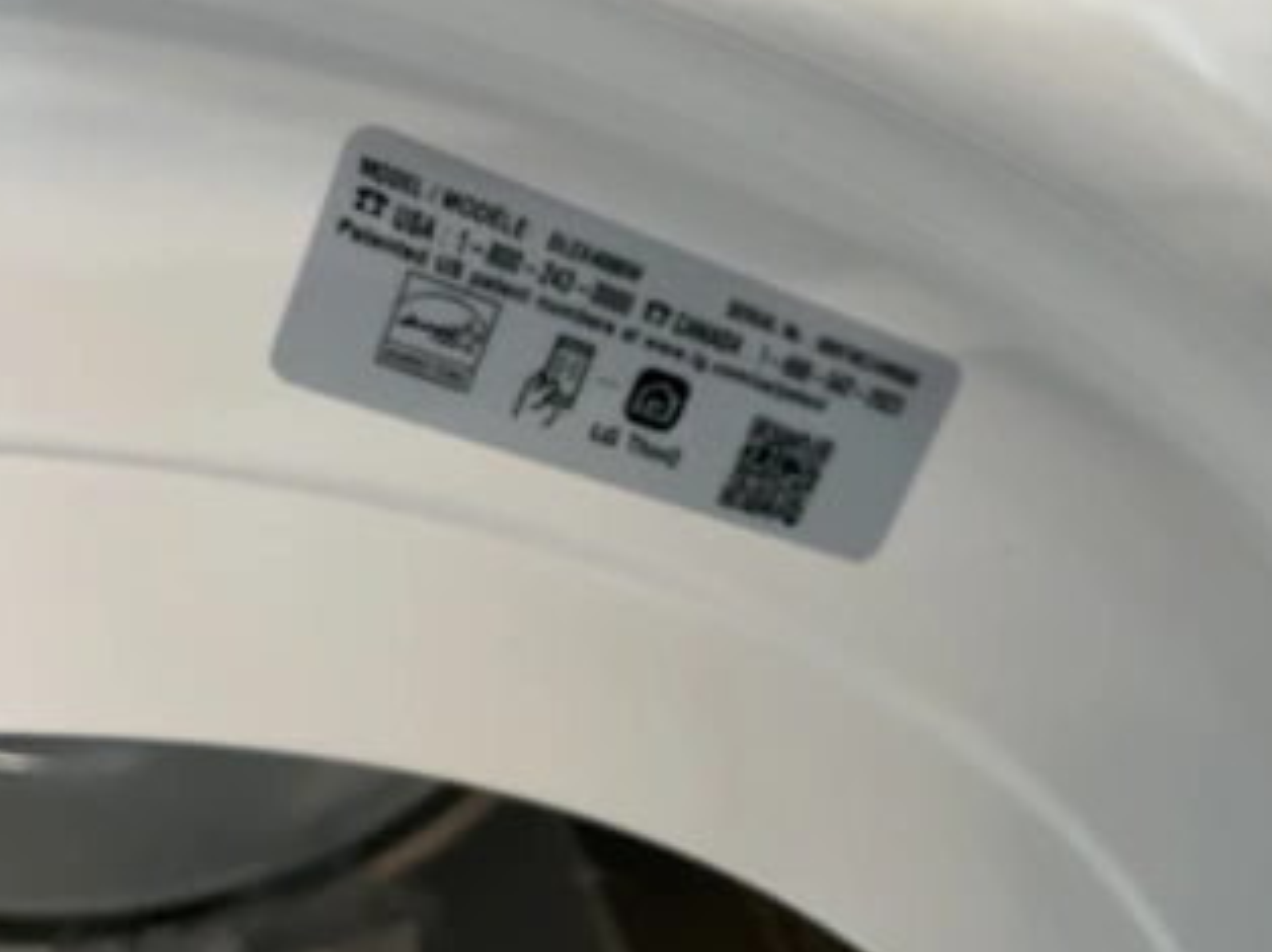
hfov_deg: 50.2
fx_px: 1359
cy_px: 498
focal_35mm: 37
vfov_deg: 38.6
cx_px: 648
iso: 250
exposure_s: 1/40
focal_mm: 3
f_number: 1.8
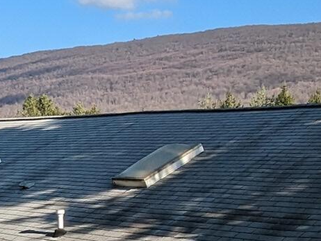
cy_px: 197
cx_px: 195
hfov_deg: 27.0
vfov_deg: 20.2
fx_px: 668
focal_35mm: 72
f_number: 2.2
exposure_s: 1/1161
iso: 48
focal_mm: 1.95
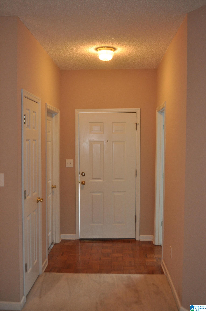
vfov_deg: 53.2
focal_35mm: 36
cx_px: 103
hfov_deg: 36.8
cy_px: 156
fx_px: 310
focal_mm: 24
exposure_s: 1/125
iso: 800
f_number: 4
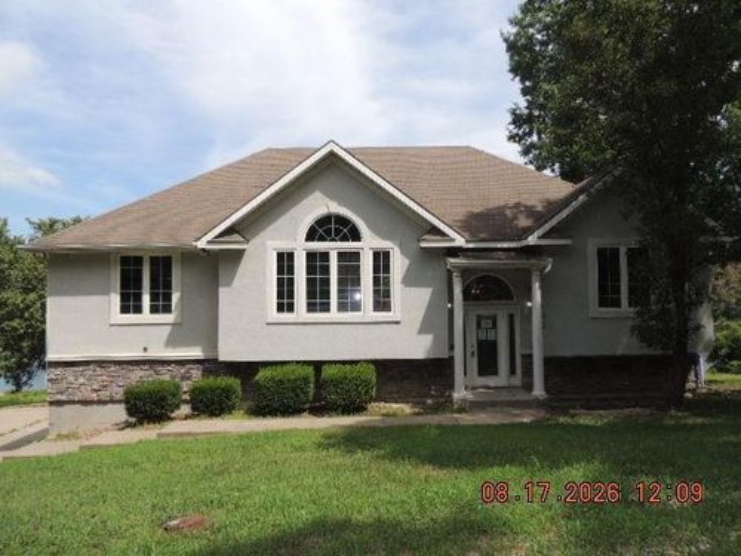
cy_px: 278
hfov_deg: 71.6
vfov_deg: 56.8
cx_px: 370
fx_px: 514
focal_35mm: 24
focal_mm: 4.3
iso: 100
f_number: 3
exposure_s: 1/1250
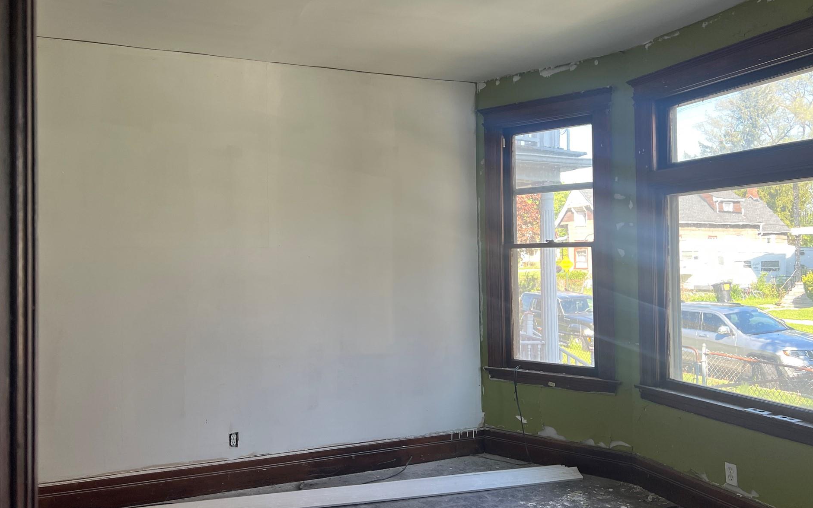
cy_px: 248
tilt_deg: +1.2
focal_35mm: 30
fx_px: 665
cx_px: 393
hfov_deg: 62.9
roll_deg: +0.3
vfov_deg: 41.8
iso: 64
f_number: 1.5
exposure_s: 1/143
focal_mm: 5.7
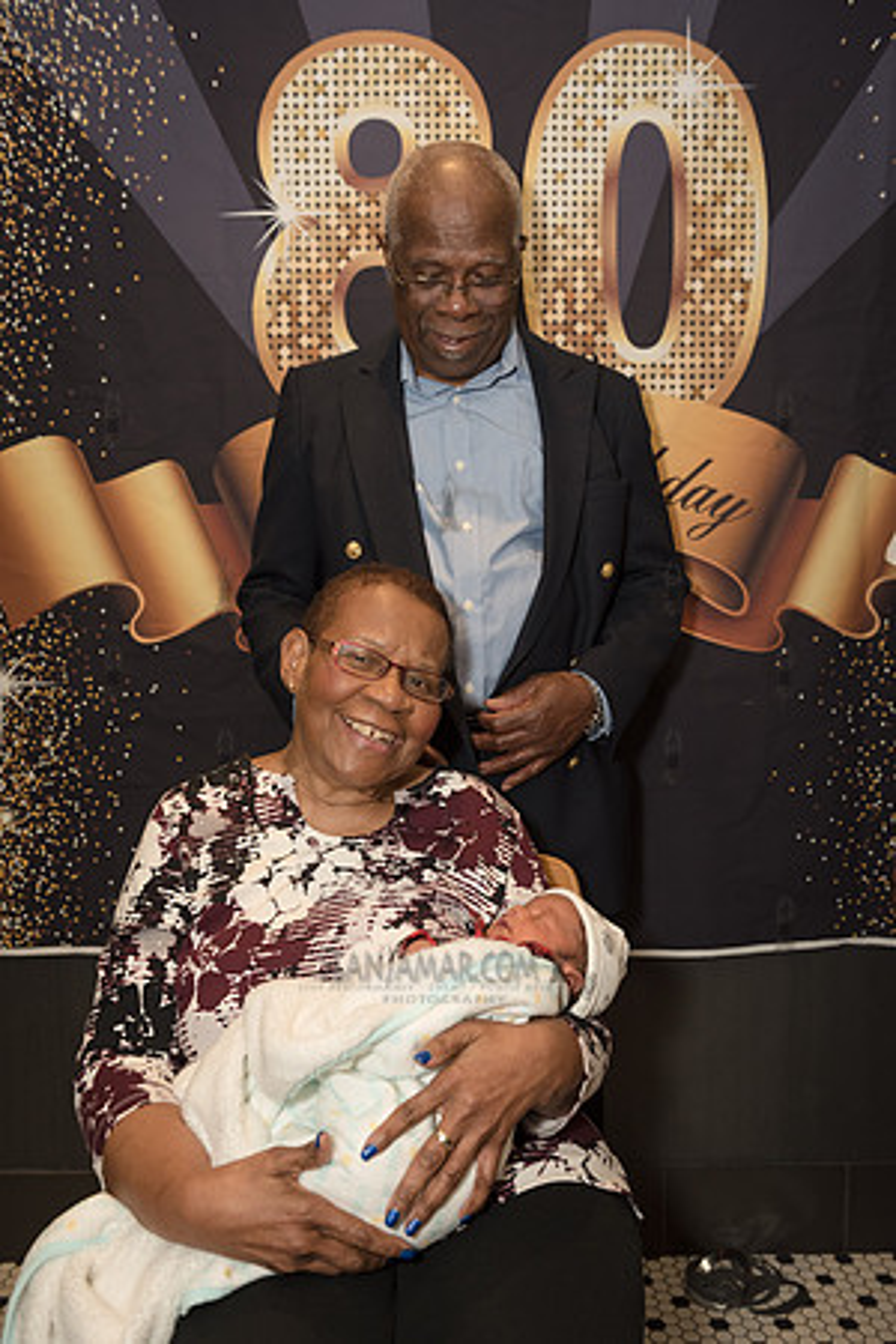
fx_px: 1195
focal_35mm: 32
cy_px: 672
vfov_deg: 58.7
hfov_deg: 41.1
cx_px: 448
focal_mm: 32
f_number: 5
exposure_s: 1/320
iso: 1250
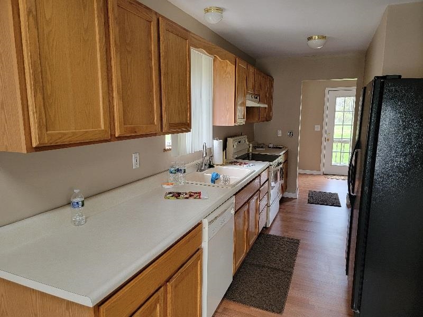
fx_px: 293
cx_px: 212
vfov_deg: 56.8
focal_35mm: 24
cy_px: 158
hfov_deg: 71.6
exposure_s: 1/60.2
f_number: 1.8
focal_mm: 6.7
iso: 200
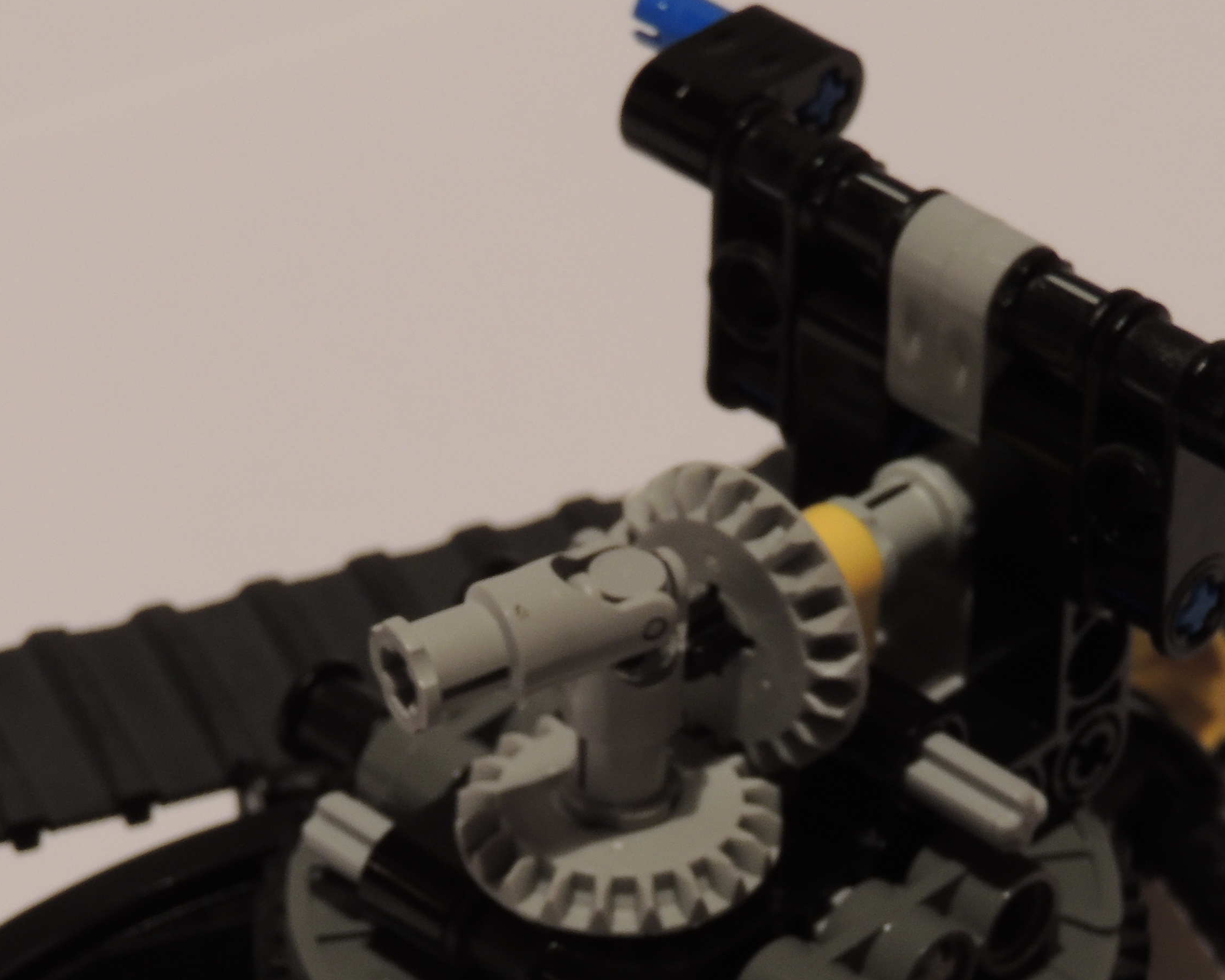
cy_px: 865
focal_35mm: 198
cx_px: 532
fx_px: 7178
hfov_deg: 9.8
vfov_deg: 7.8
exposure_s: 1/3
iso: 100
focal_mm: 17.8
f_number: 4.6
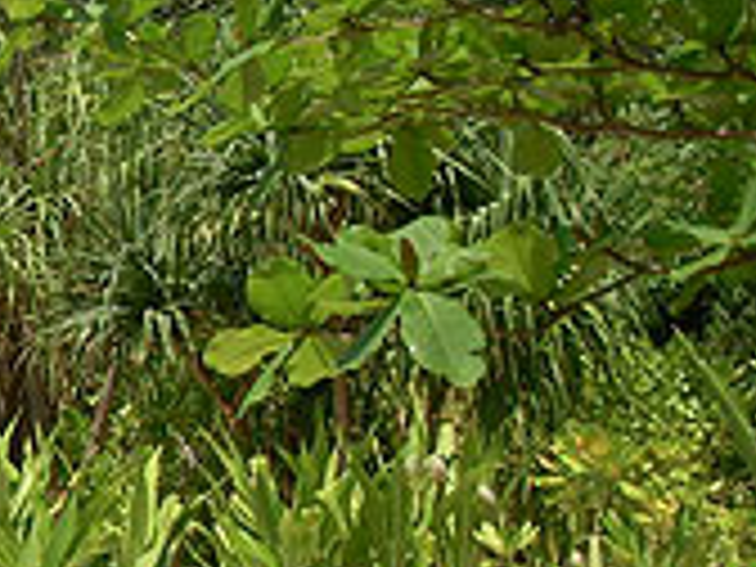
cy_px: 351
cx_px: -248
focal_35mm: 102
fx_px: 2228
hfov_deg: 17.9
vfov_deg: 14.5
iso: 100
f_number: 3.3
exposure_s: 1/800
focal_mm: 6.3
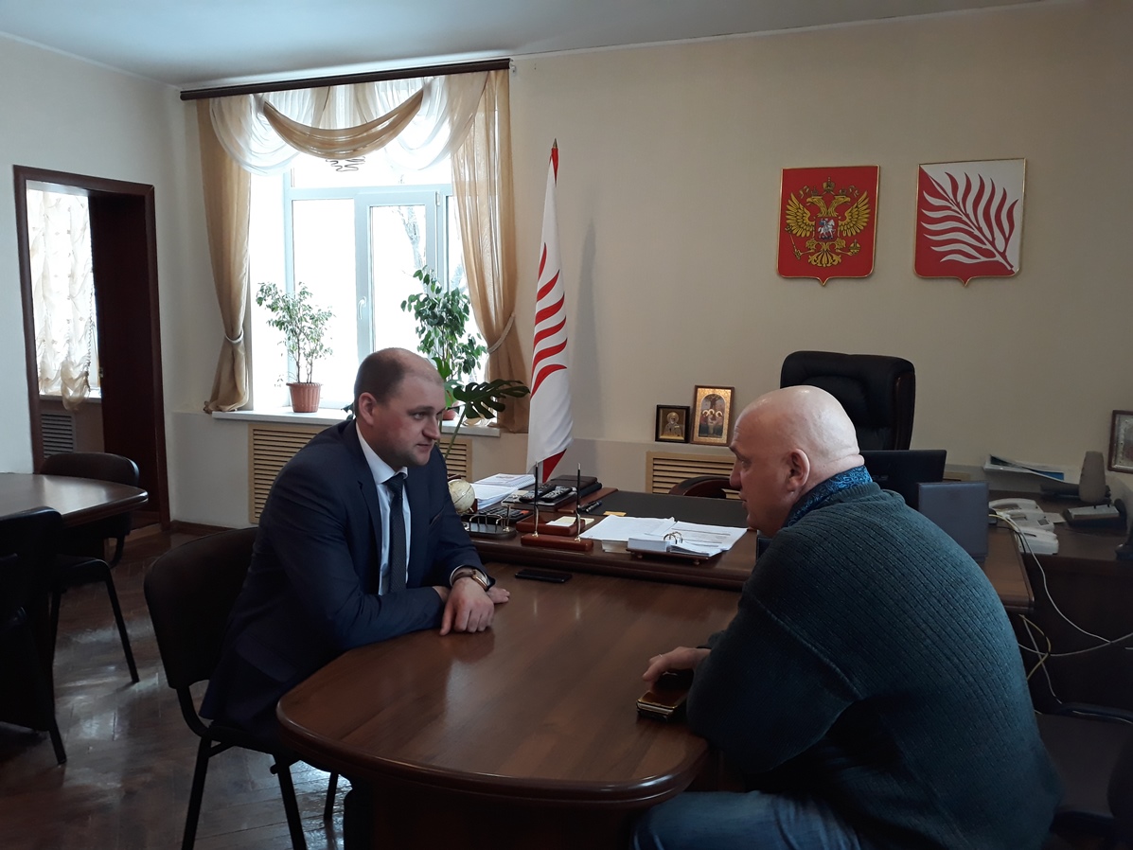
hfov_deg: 65.3
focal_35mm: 27
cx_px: 566
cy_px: 425
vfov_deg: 51.4
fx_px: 884
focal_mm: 3.71
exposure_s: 1/50
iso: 160
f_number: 1.7
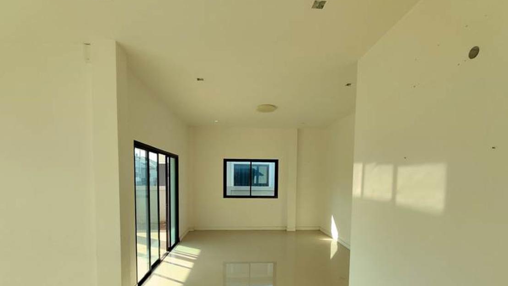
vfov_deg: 59.6
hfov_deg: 92.7
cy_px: 190
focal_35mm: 18
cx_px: 252
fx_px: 242
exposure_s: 1/449
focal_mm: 1.67
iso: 50
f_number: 2.2
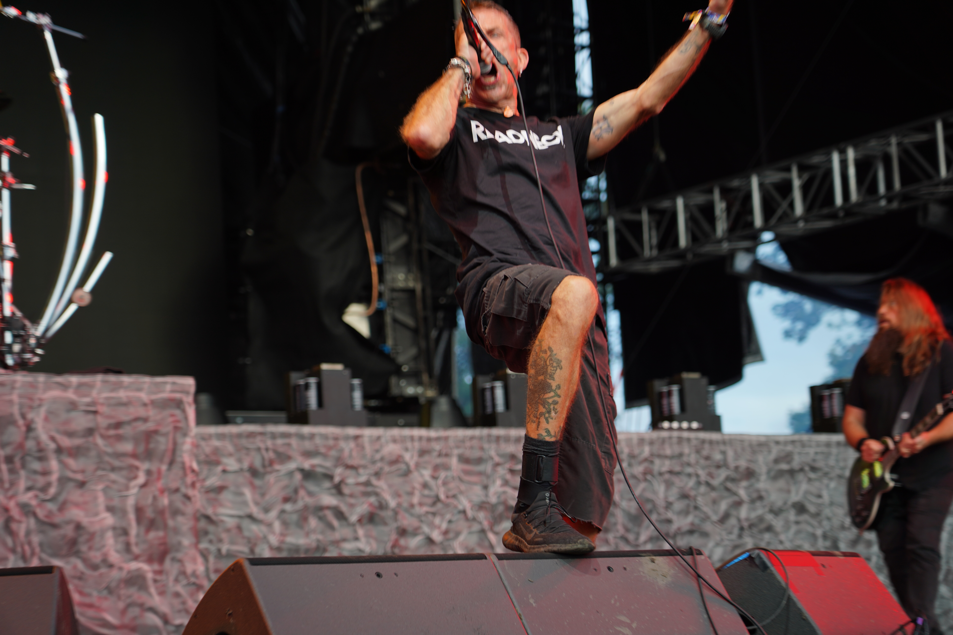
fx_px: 2356
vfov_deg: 15.4
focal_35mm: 89
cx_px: 476
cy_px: 318
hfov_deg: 22.9
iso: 160
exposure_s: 1/100
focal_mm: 89
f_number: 4
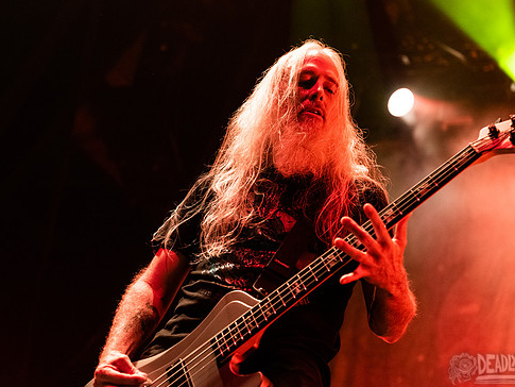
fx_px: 1027
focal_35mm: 69
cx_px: 267
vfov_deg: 21.3
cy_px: 186
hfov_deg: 28.2
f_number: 3.2
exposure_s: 1/320
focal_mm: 60
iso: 3200
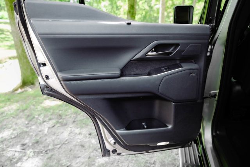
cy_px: 84
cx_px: 125
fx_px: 167
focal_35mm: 24
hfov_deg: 73.7
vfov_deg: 53.2
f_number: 3.2
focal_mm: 24
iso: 640
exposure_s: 1/250
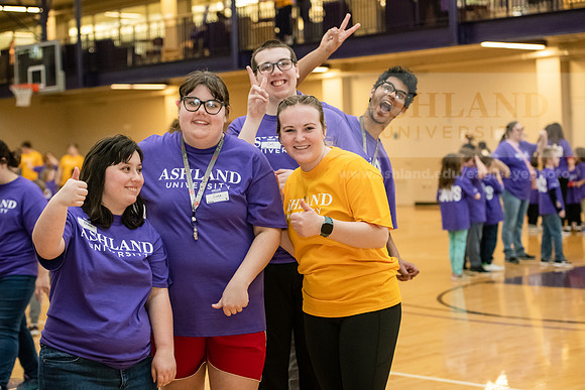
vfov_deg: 18.9
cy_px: 201
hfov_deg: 28.0
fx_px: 1173
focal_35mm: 72
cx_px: 302
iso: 4000
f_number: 4
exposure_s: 1/200
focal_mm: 70
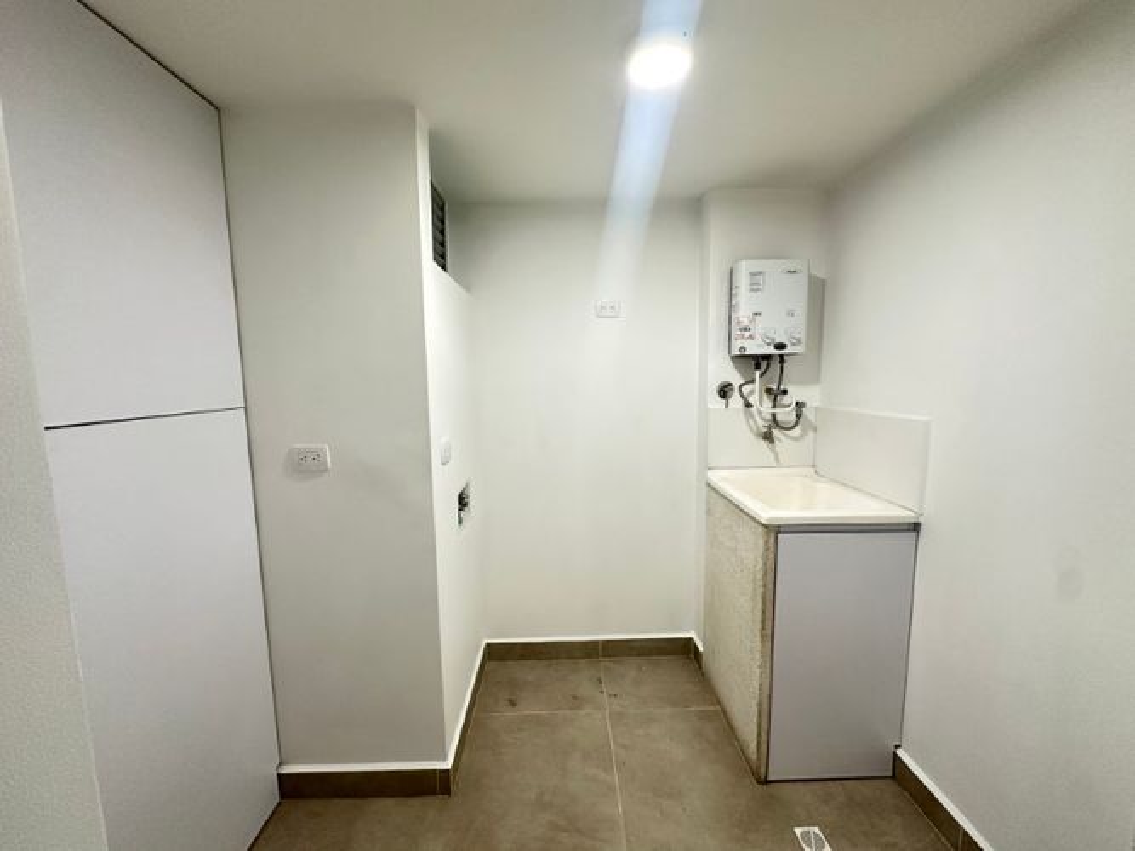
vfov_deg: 85.7
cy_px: 426
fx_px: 459
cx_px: 568
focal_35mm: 14
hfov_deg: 102.1
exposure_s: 1/60
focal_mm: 2.22
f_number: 2.2
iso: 200
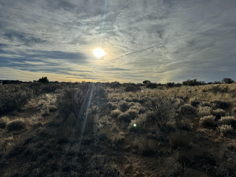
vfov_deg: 56.8
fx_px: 164
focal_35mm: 24
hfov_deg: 71.6
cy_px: 88
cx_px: 118
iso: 64
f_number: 1.78
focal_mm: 6.76
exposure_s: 1/20000
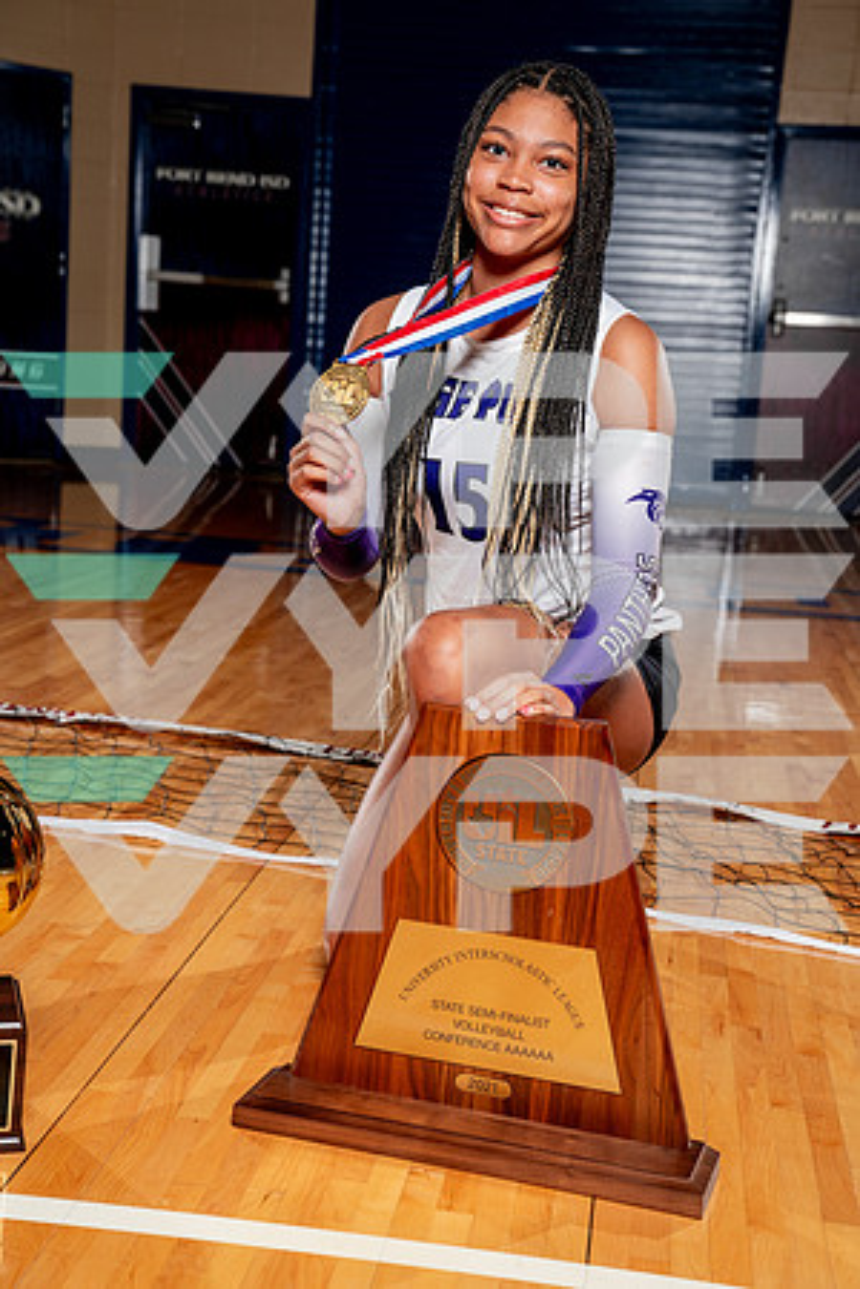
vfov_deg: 36.2
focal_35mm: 55
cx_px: 430
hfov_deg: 24.6
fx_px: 1971
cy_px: 644
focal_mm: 55
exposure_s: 1/250
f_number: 5.6
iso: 200
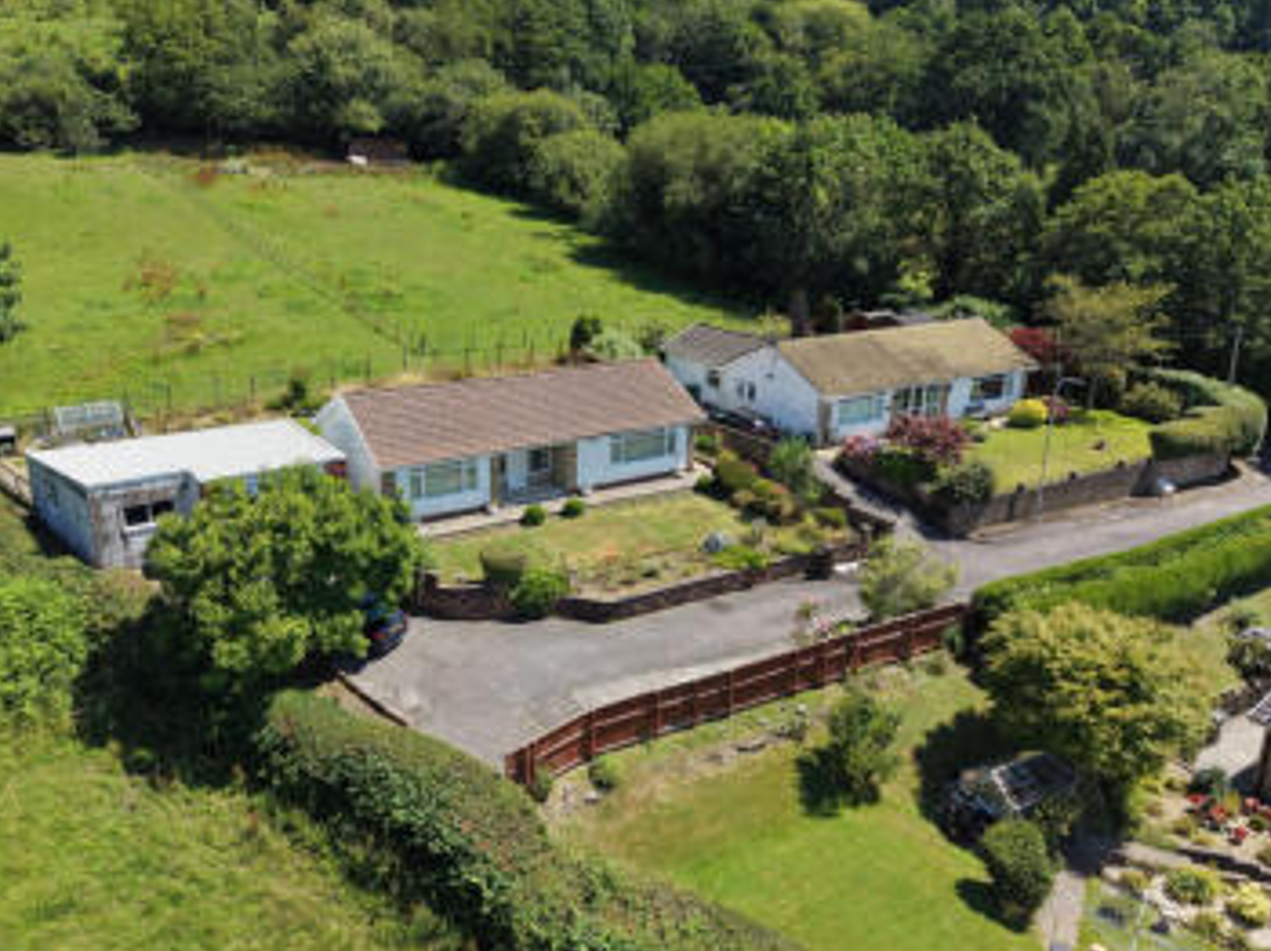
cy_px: 459
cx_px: 532
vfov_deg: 48.2
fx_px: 1064
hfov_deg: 61.3
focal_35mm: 29
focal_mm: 8.67
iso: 260
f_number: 1.8
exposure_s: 1/4000
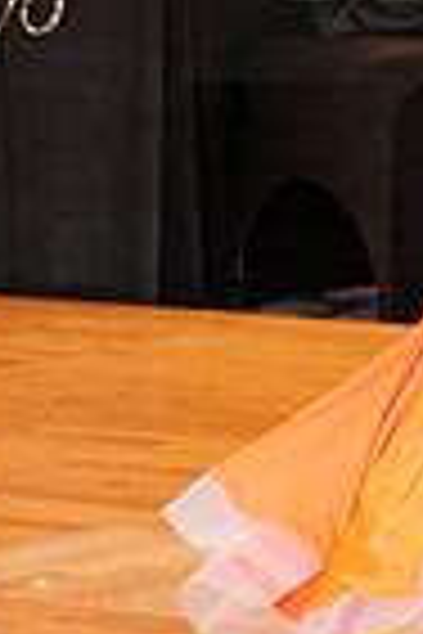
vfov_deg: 5.2
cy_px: -67
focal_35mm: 395
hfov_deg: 3.5
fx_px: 6961
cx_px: 808
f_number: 4
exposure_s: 1/200
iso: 1600
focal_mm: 96
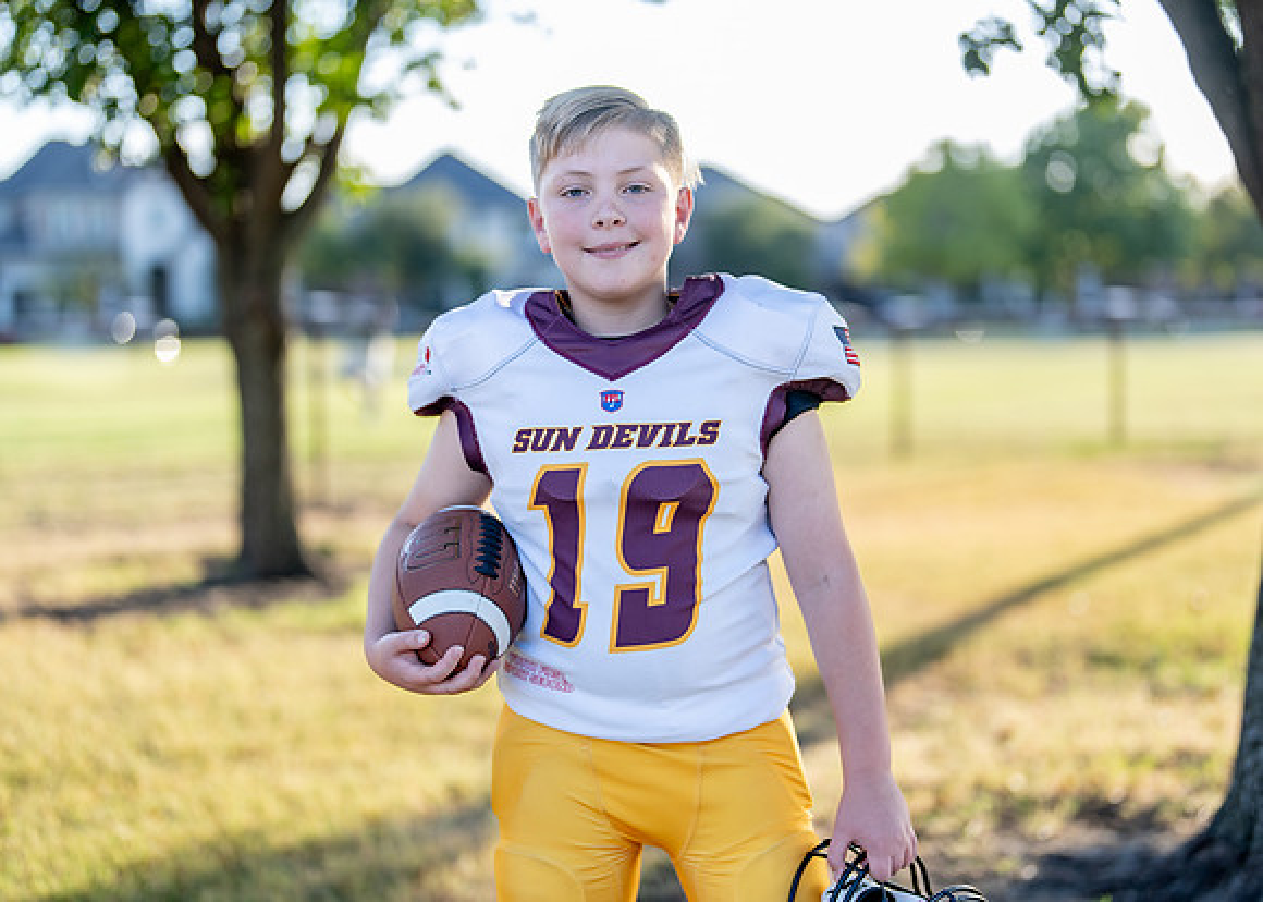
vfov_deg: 26.7
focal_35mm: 53
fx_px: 1899
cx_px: 680
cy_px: 451
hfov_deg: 36.8
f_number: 1.2
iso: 100
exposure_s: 1/1000
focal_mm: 50
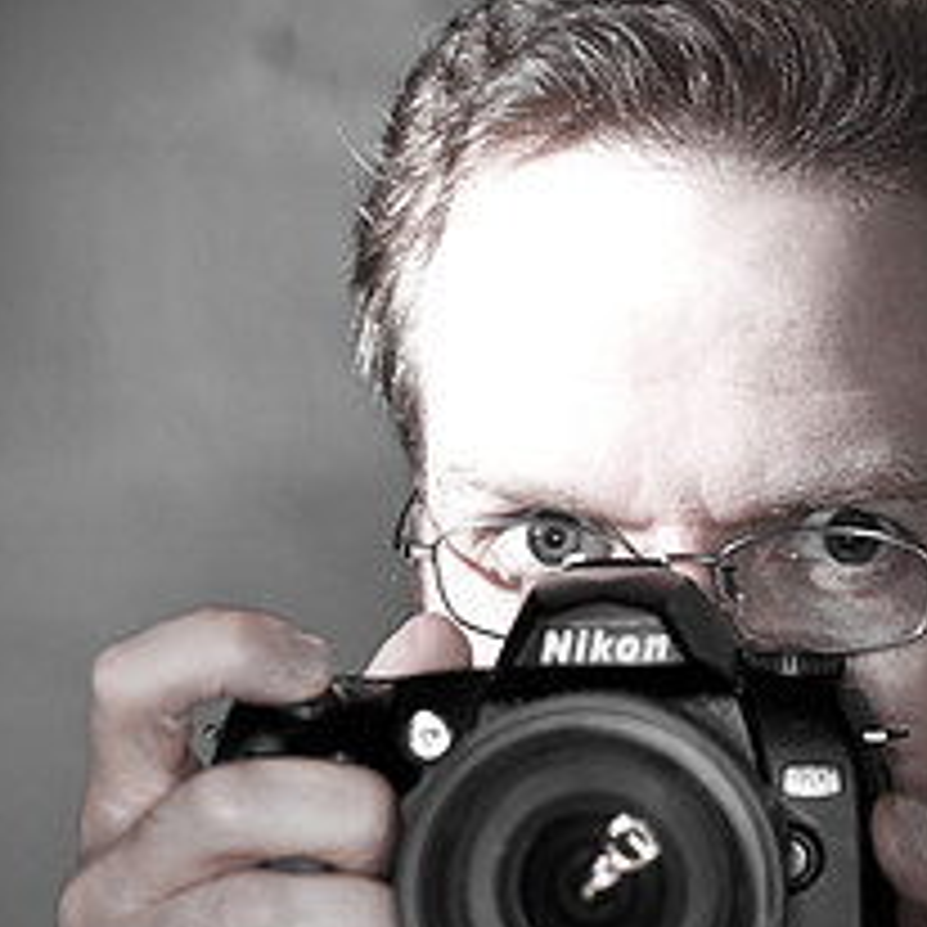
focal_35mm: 167
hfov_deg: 10.5
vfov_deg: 10.5
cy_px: 558
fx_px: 5060
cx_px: 614
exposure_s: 1/90
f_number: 3.3
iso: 200
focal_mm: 60
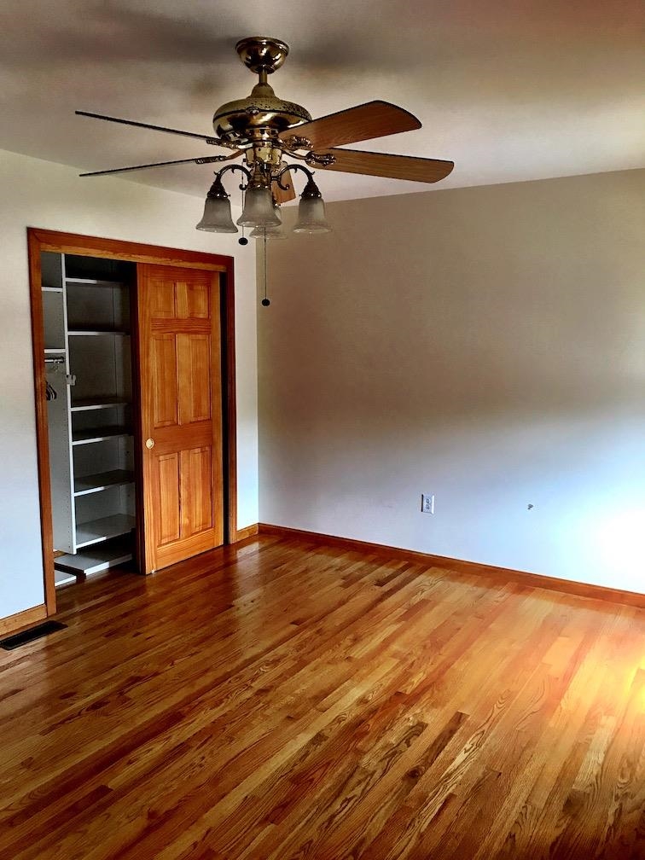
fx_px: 696
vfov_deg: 63.4
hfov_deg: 49.7
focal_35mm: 28
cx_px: 322
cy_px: 430
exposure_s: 1/15
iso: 40
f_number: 1.8
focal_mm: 3.99
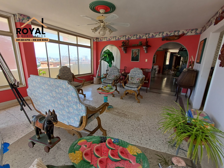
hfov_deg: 94.5
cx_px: 112
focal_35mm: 16
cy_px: 84
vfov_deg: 78.1
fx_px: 104
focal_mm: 1.64
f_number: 2.2
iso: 40
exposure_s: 1/132
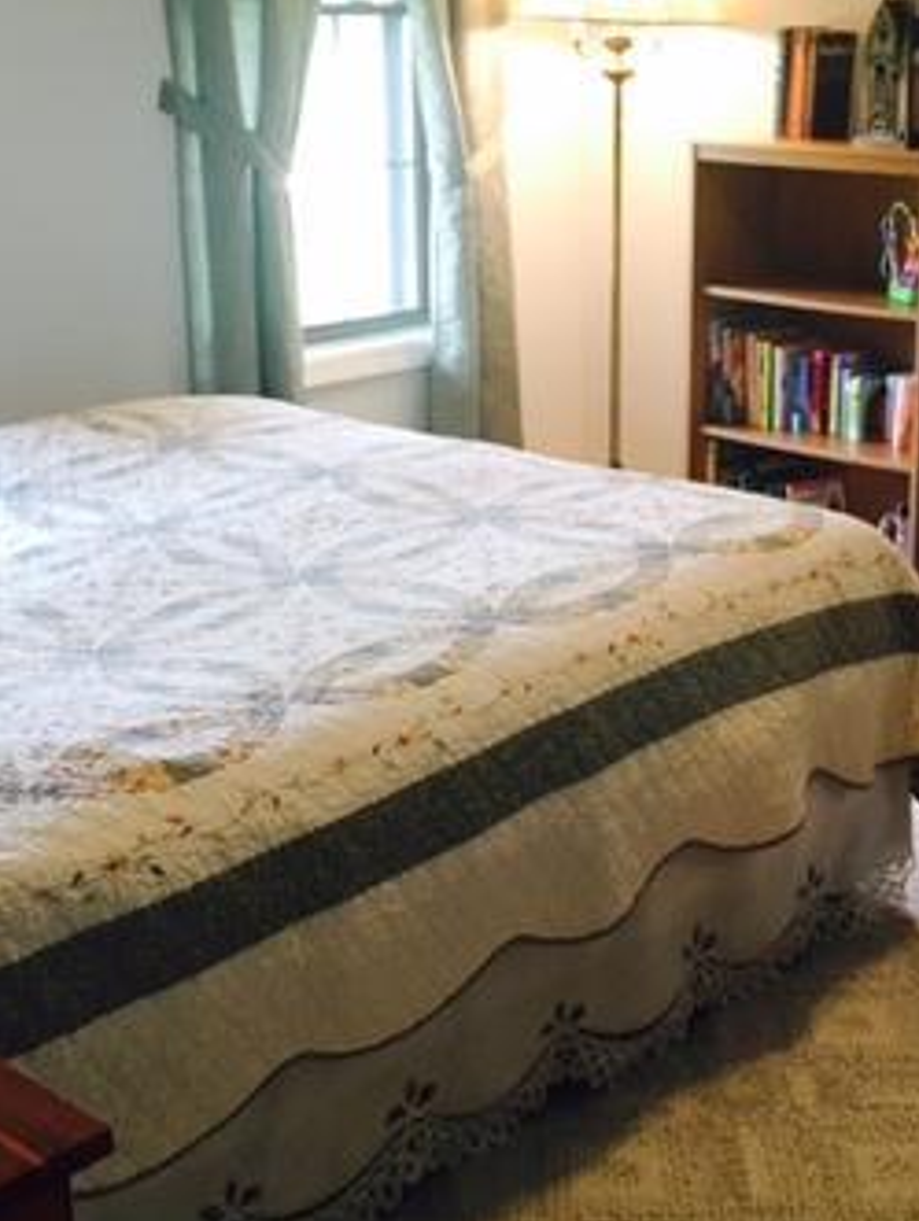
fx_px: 1978
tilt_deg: -12.1
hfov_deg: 26.0
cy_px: 409
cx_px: 639
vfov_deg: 34.0
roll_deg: +0.4
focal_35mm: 56
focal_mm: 4.15
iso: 80
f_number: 2.2
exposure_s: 1/30
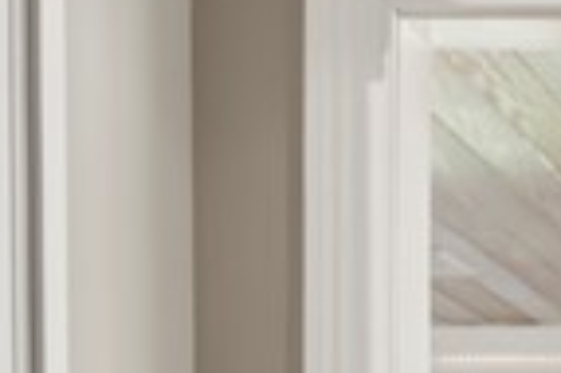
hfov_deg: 12.3
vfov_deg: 8.6
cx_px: 1046
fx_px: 2366
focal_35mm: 152
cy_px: 736
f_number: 9
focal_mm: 20
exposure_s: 1/5
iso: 1000
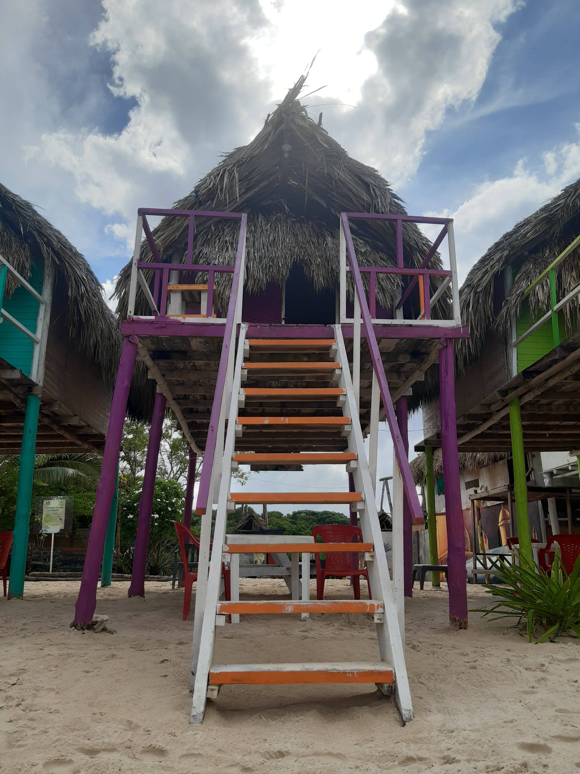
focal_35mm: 26
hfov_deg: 53.1
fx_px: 581
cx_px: 290
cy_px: 387
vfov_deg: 67.3
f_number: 1.7
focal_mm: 3.92
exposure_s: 1/2584
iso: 40
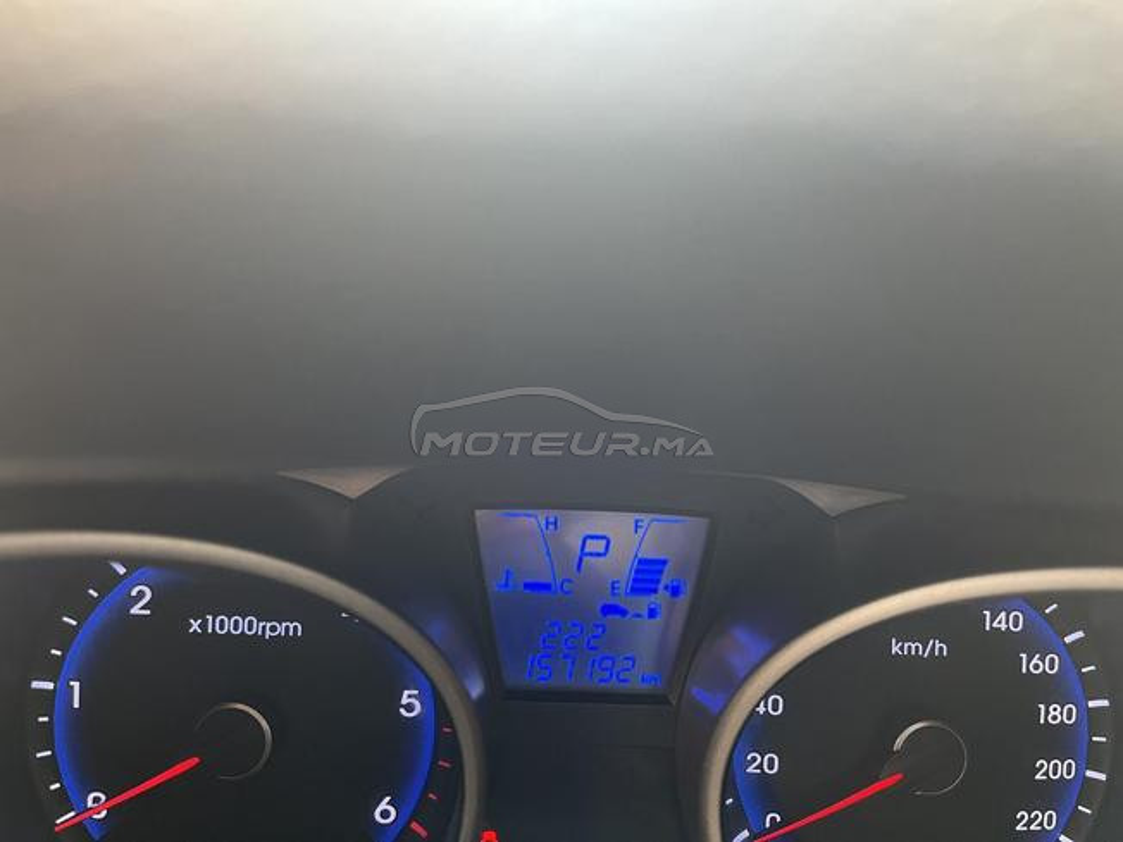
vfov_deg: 53.1
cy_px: 421
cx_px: 562
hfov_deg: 67.3
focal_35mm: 26
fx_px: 843
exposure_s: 1/60
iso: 160
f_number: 1.6
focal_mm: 5.1
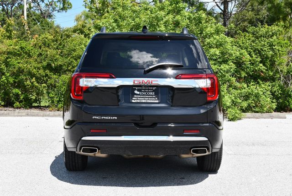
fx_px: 487
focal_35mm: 60
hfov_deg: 33.4
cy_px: 98
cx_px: 146
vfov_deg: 22.7
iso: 180
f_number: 8
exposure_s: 1/250
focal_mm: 30
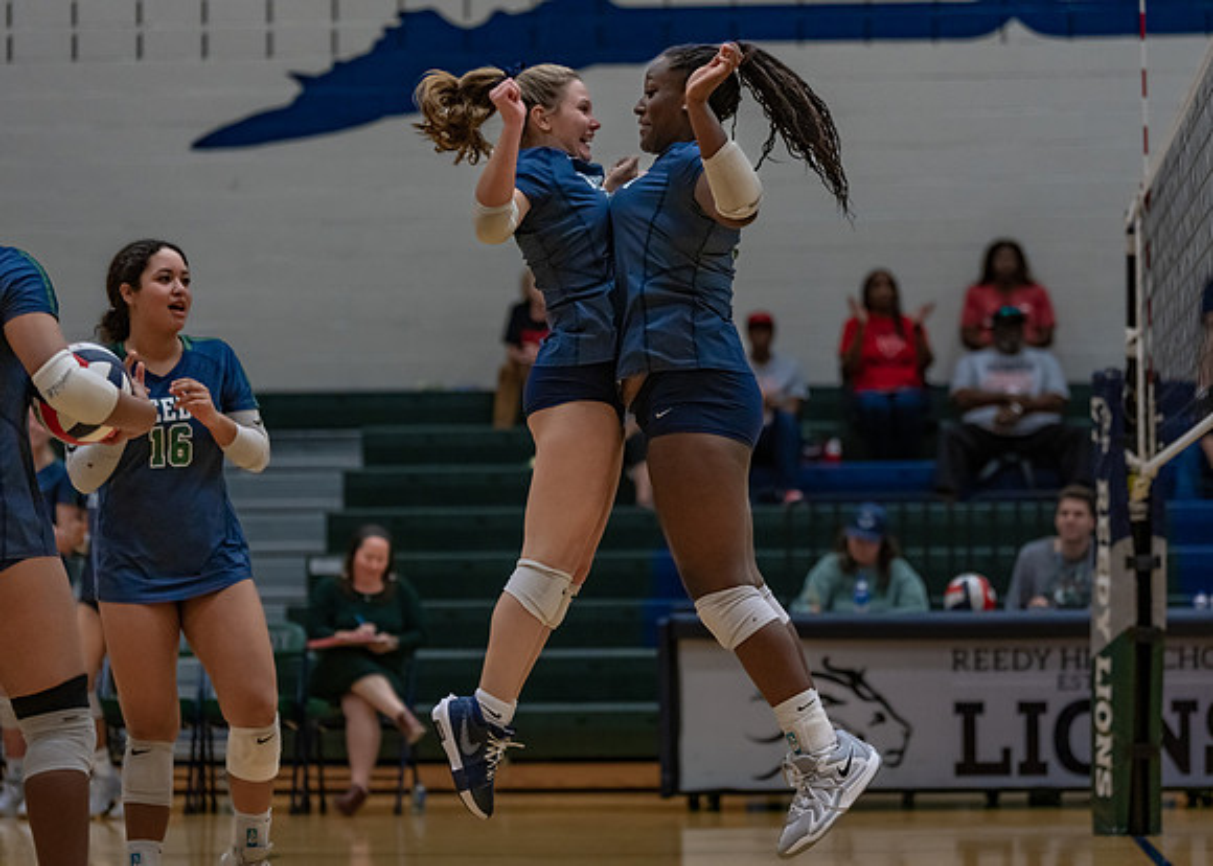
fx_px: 4150
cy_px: 433
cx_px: 606
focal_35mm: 121
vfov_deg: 11.9
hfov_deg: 16.6
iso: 2500
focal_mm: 115
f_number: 2.8
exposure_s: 1/1000
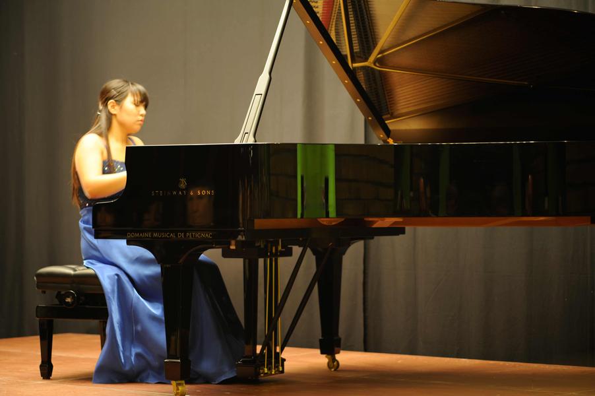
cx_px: 298
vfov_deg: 13.0
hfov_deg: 19.5
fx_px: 1734
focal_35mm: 105
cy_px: 198
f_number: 2.8
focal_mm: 105
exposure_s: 1/3
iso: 200
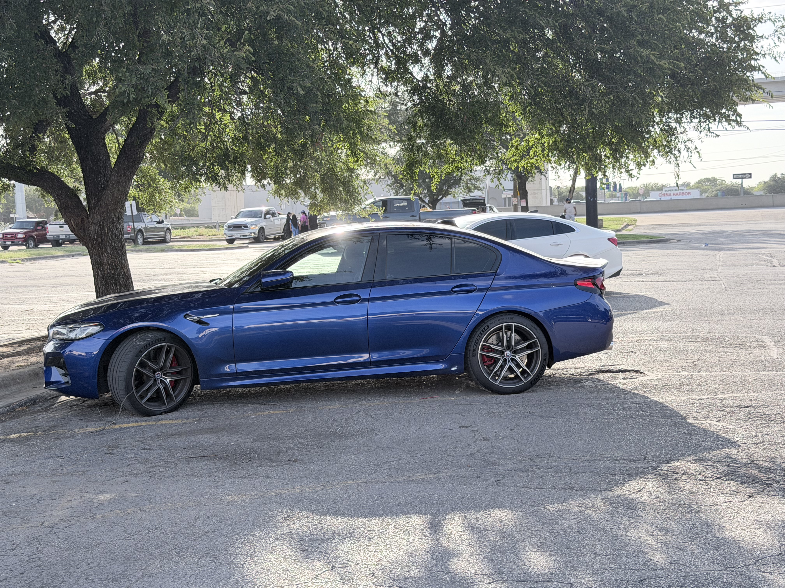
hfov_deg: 39.7
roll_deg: +2.1
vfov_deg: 30.3
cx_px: 392
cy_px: 294
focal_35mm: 48
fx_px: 1089
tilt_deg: -4.6
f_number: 1.78
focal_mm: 6.76
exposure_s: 1/1484
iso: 80
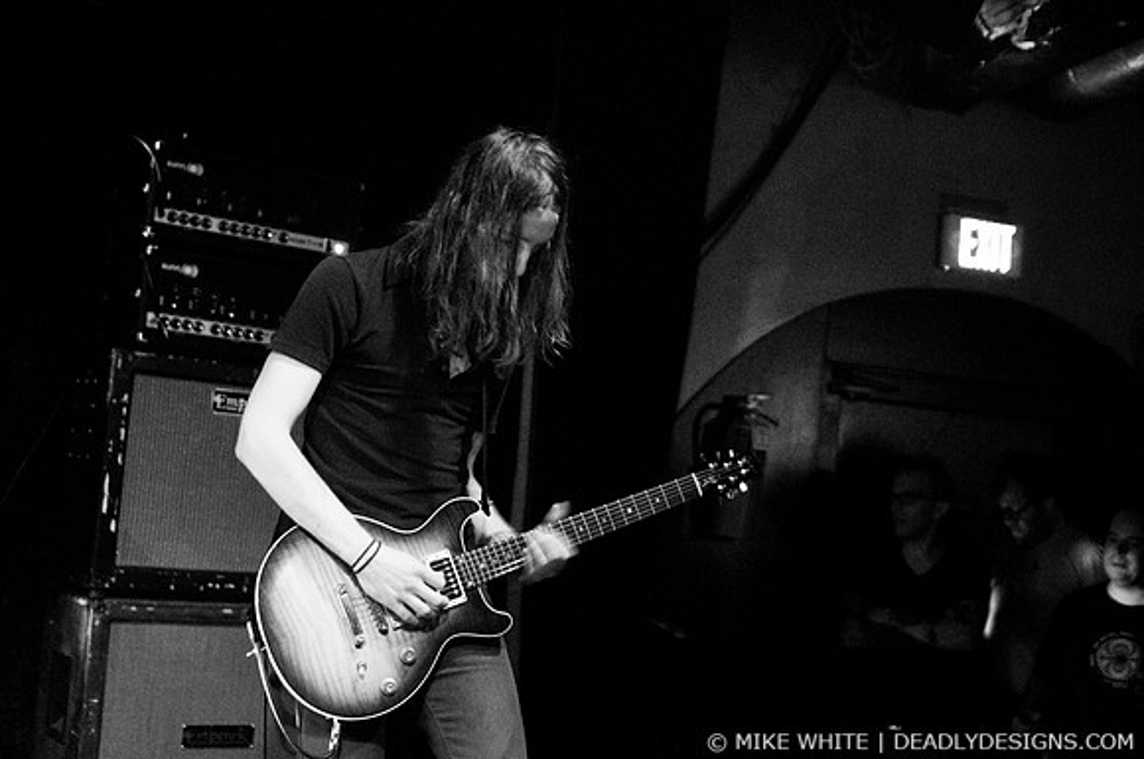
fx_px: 1428
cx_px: 572
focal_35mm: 45
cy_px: 380
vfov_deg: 29.8
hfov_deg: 43.7
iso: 1000
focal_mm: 30
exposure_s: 1/25
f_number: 1.4
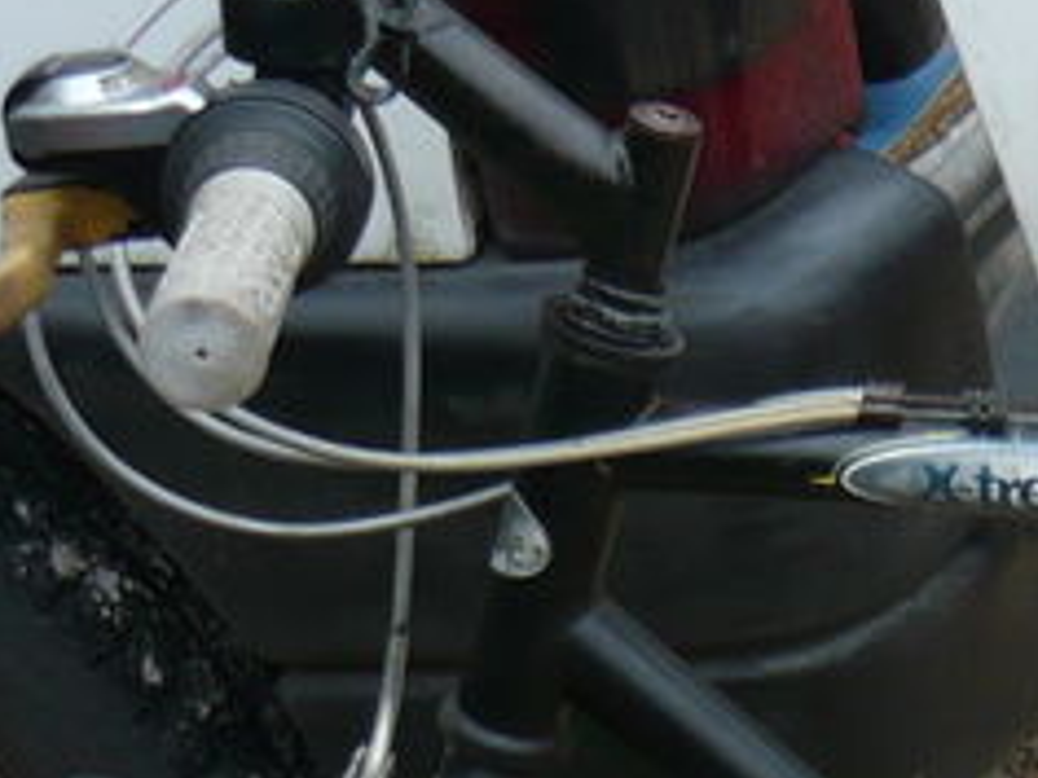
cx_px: 1557
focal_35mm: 140
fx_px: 4198
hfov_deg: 13.3
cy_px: 1341
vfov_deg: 10.1
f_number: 2.8
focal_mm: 5.5
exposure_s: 1/200
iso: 100
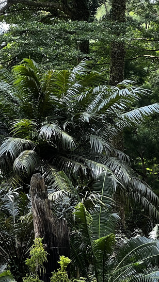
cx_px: 123
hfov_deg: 6.6
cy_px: 228
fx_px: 1378
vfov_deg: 11.7
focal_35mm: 184
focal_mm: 9
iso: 32
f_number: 2.8
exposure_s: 1/99
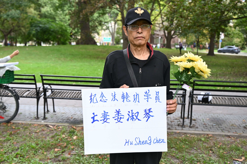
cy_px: 82
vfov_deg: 35.1
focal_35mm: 38
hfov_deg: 50.7
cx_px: 124
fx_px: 261
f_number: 4
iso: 400
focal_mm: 38
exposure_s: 1/250
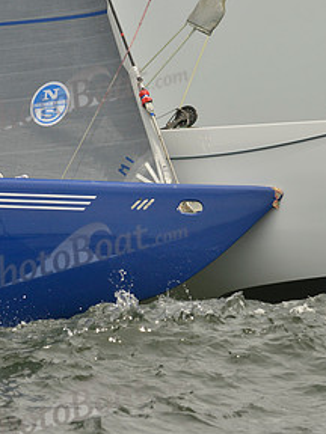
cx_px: 267
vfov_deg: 5.1
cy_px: 154
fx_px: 4859
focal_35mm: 387
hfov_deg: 3.8
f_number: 7.1
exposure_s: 1/1250
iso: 280
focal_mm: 200
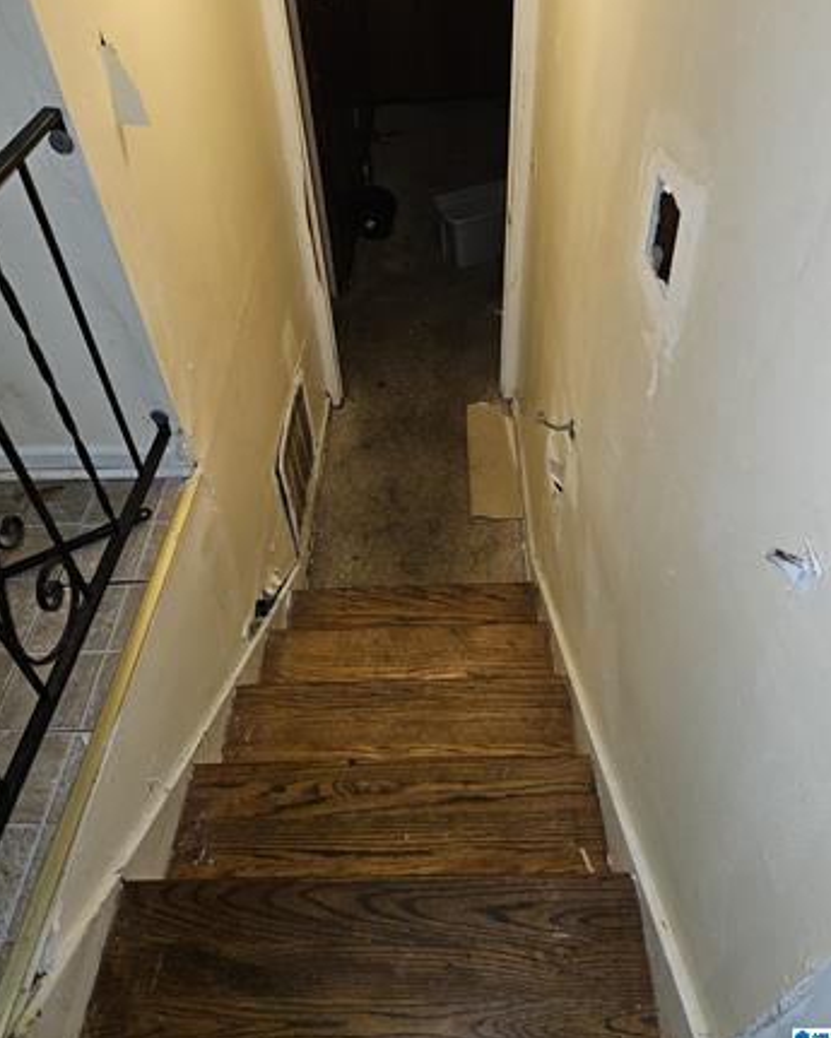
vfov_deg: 68.0
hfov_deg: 56.8
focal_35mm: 25
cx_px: 419
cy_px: 474
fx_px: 768
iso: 100
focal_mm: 5.4
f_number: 1.8
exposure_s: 1/24
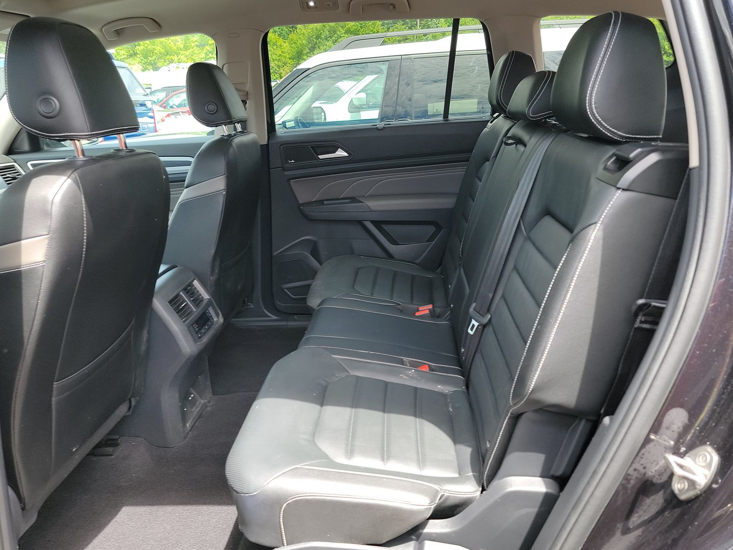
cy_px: 279
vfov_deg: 53.1
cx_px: 377
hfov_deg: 67.3
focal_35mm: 26
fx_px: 551
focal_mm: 6.7
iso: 76
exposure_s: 1/119
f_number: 1.8
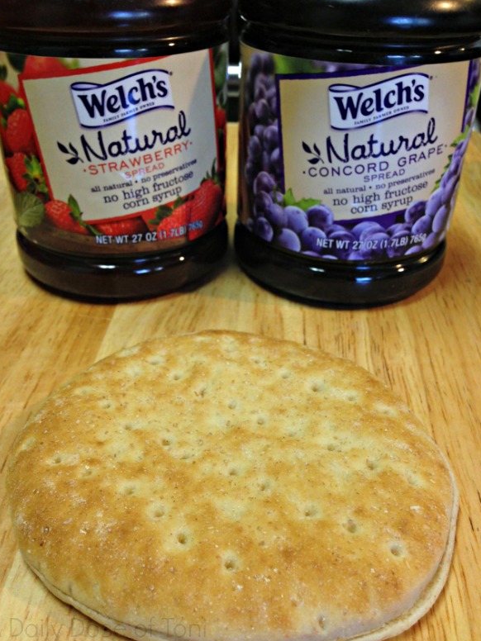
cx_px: 235
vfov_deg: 54.0
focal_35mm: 34
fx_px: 630
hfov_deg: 41.8
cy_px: 317
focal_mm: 4.13
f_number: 2.4
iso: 80
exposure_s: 1/20
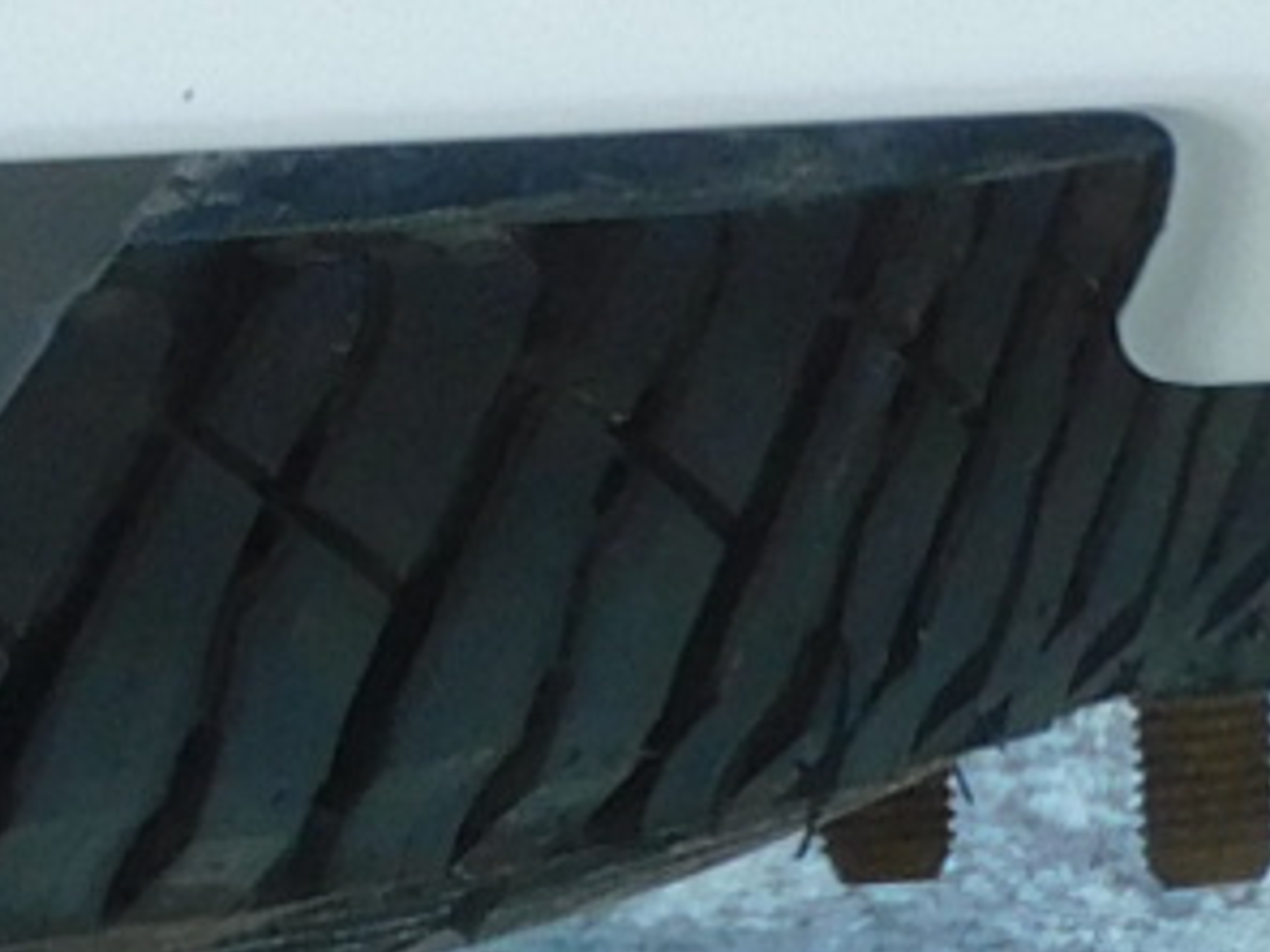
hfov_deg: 1.3
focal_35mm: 1535
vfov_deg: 1.0
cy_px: -532
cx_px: -910
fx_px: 56316
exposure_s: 1/125
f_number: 5.3
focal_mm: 35.8
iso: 125
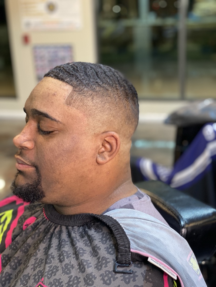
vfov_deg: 36.8
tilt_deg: -16.8
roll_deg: +2.9
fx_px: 432
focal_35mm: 52
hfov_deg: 28.0
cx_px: 108
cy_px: 144
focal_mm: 6
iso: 160
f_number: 2
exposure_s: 1/40
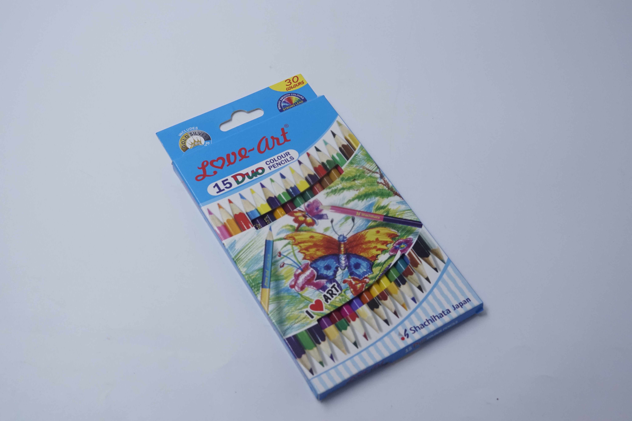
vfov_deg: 29.9
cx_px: 316
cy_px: 210
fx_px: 790
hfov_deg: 43.6
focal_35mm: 45
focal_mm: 30
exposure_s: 1/500
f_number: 8
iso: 1250
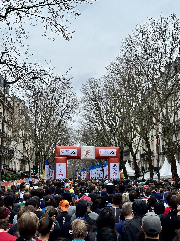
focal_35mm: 48
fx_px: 333
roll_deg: -0.2
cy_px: 120
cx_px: 90
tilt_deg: +10.7
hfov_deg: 30.3
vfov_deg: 39.7
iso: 64
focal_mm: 6.86
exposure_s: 1/1357
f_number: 1.78
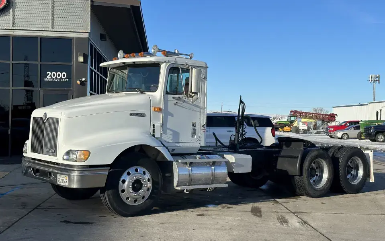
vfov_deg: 25.3
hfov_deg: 39.6
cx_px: 192
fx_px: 535
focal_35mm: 51
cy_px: 125
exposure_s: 1/5263
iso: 64
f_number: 1.78
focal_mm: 6.86
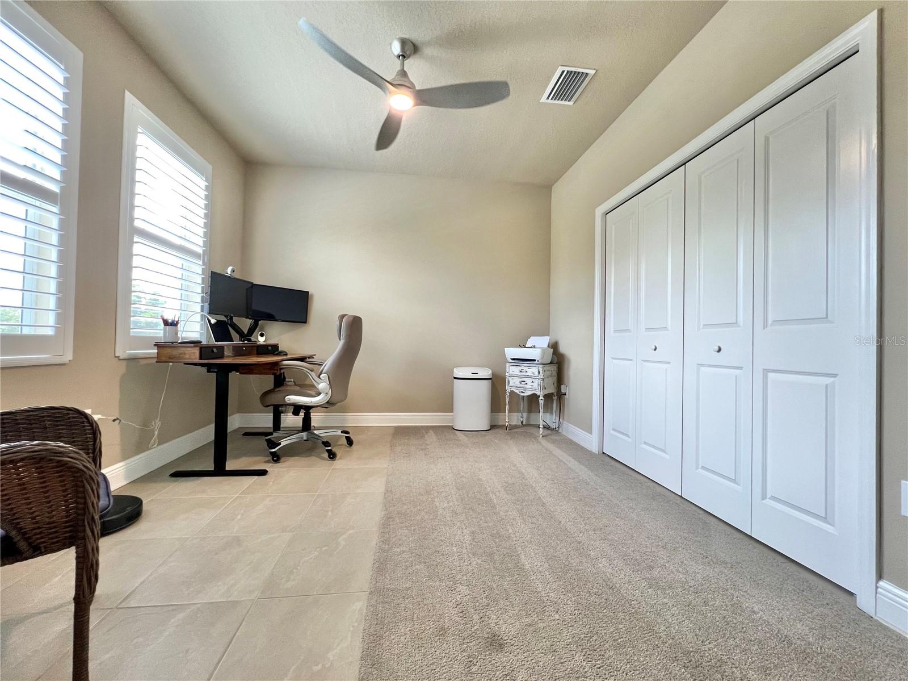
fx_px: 341
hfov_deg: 106.2
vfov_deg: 89.9
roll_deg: -2.0
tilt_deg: -0.2
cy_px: 340
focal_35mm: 13
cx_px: 454
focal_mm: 1.57
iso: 160
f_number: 1.8
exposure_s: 1/120
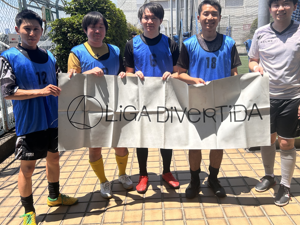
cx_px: 160
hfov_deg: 55.3
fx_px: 286
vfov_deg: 42.9
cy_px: 100
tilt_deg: -12.9
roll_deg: +2.6
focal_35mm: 33
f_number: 1.5
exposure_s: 1/3968
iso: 50
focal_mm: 5.7
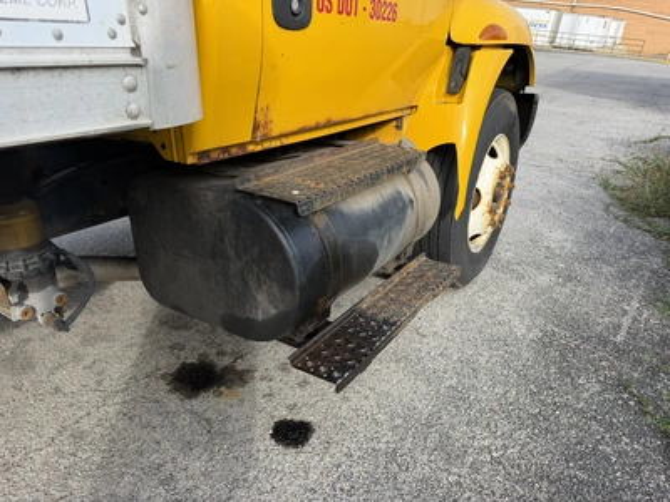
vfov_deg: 56.8
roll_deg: -4.6
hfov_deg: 71.6
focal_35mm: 24
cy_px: 251
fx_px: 465
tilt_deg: -26.6
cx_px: 335
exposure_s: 1/1361
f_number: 1.78
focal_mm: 6.76
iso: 80
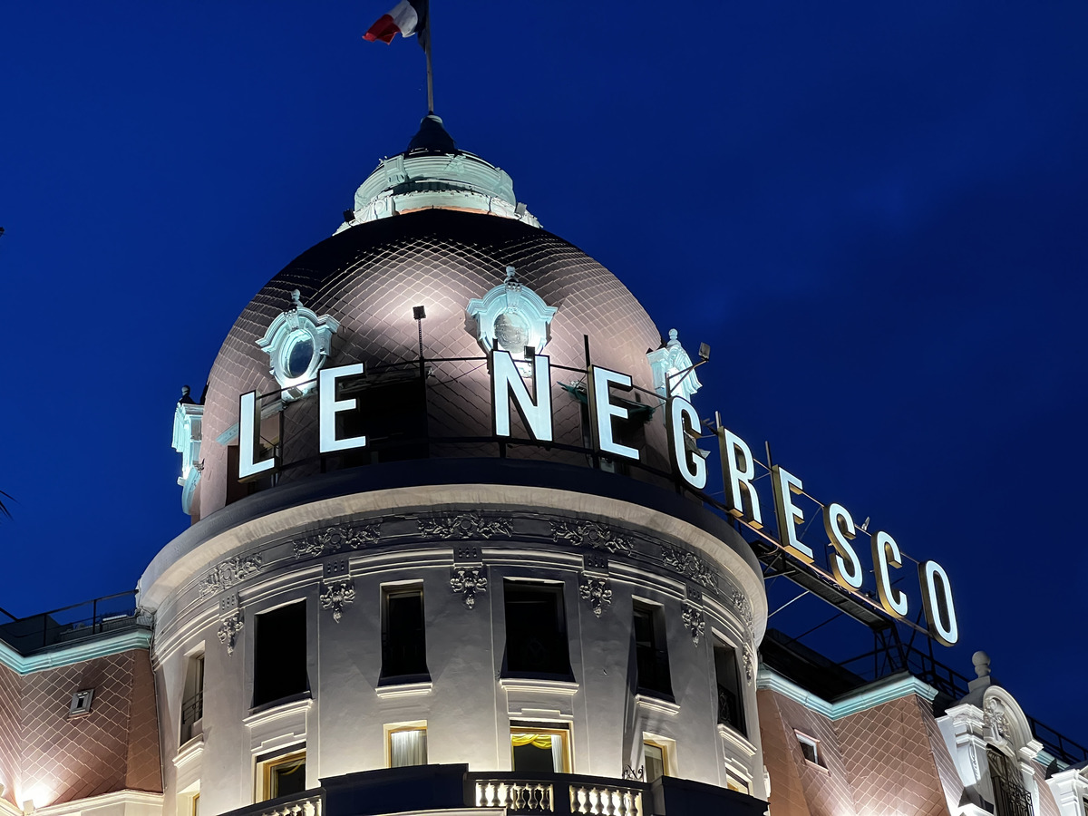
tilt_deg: +31.4
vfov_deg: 19.1
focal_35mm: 77
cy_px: 408
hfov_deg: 25.3
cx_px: 544
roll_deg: +3.6
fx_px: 2420
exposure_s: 1/50
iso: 640
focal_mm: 9
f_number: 2.8
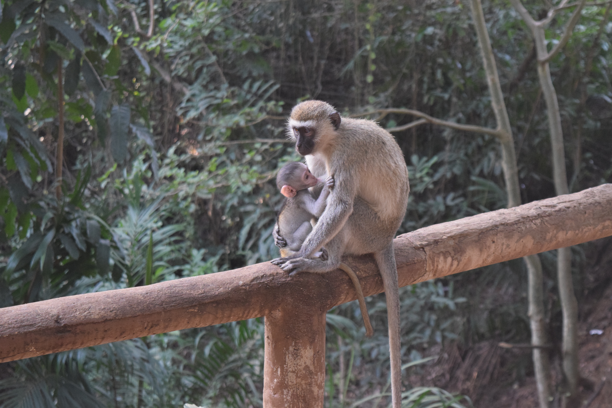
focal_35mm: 82
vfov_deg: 16.6
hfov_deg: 24.6
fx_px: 1403
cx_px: 306
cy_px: 204
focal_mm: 55
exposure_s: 1/125
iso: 2500
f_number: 5.6
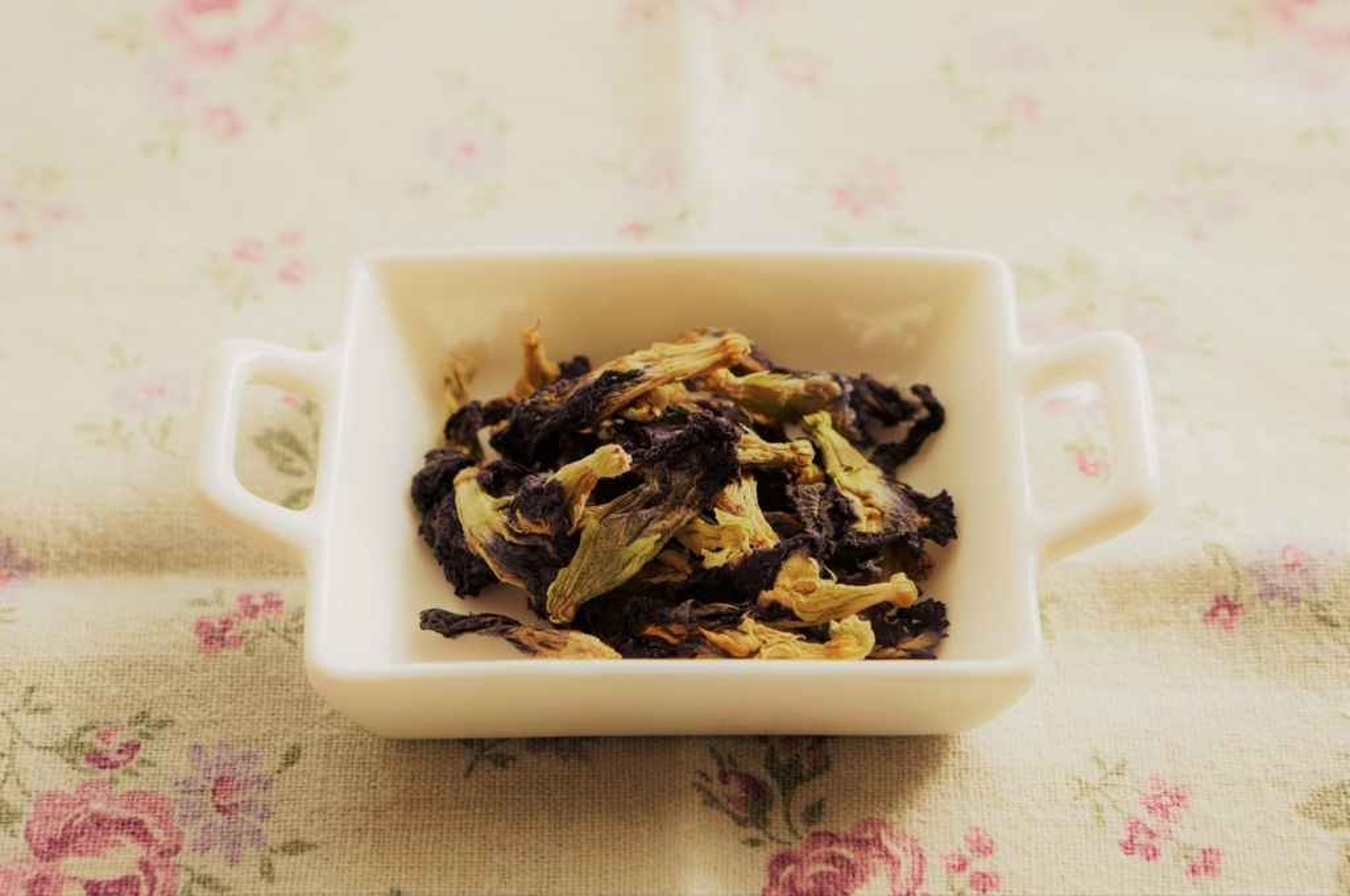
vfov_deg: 18.1
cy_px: 448
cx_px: 675
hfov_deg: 27.0
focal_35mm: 75
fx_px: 2809
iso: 100
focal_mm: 50
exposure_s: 1/80
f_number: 5
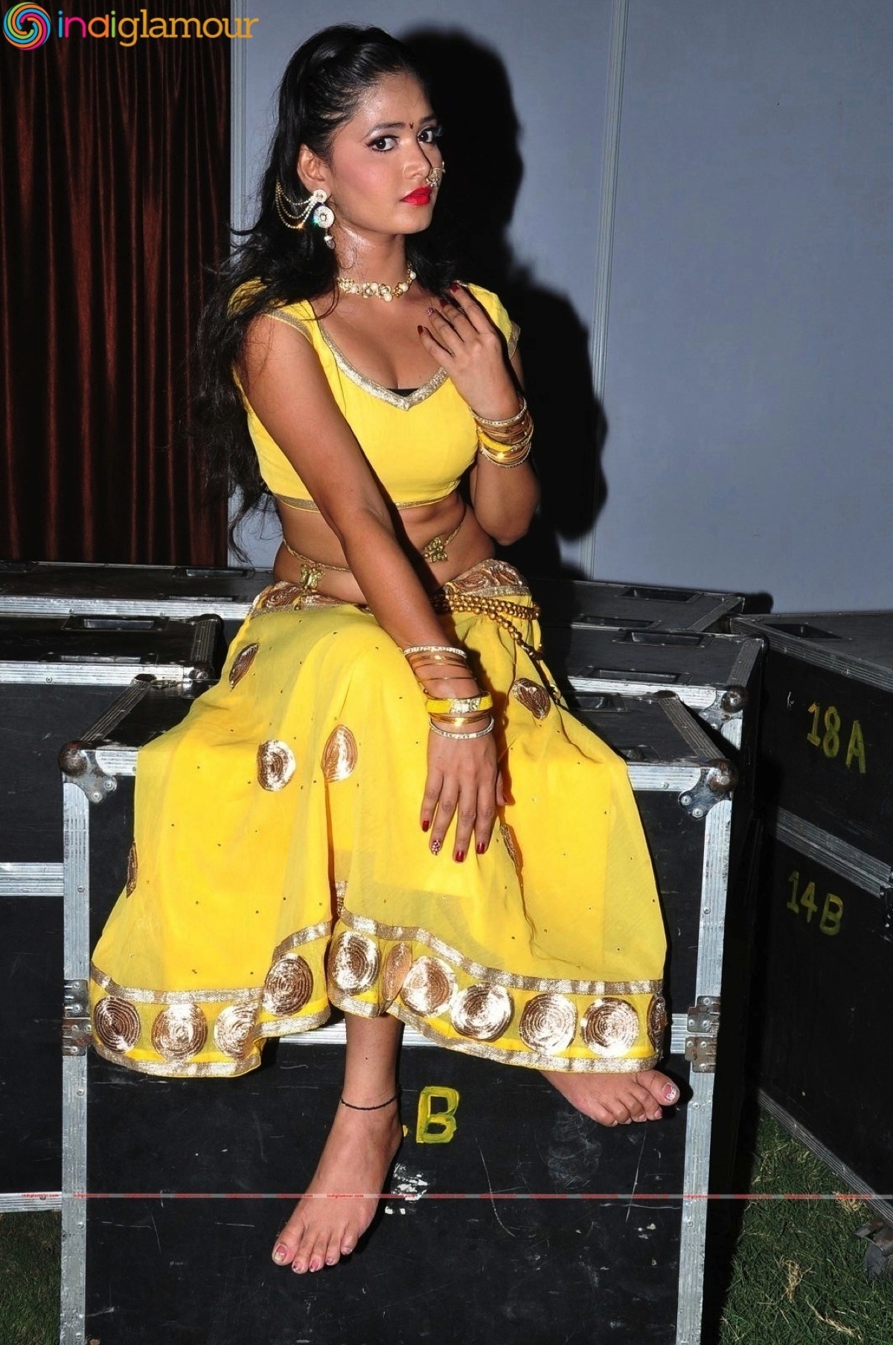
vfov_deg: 43.6
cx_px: 446
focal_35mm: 45
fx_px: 1678
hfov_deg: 29.8
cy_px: 672
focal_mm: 30
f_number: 13
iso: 500
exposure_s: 1/125
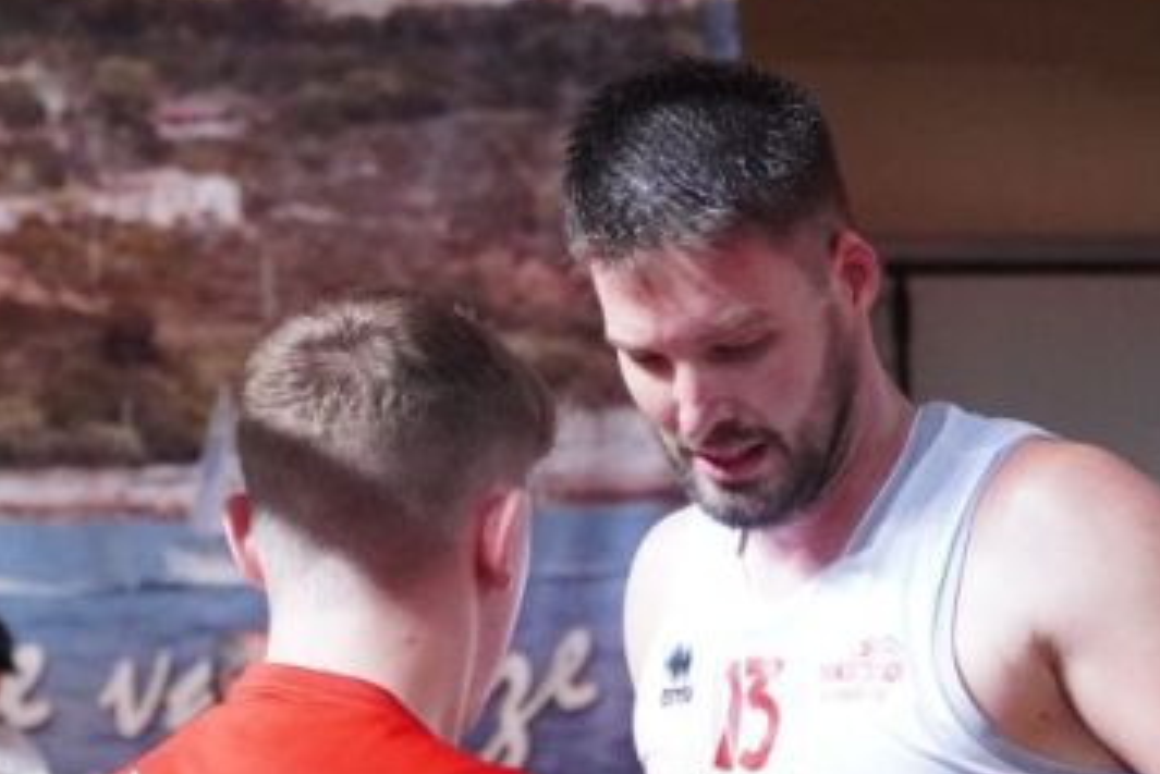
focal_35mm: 169
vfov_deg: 8.1
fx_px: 5447
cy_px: 614
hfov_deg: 12.2
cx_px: 559
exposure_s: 1/800
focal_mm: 50
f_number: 4
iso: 5000
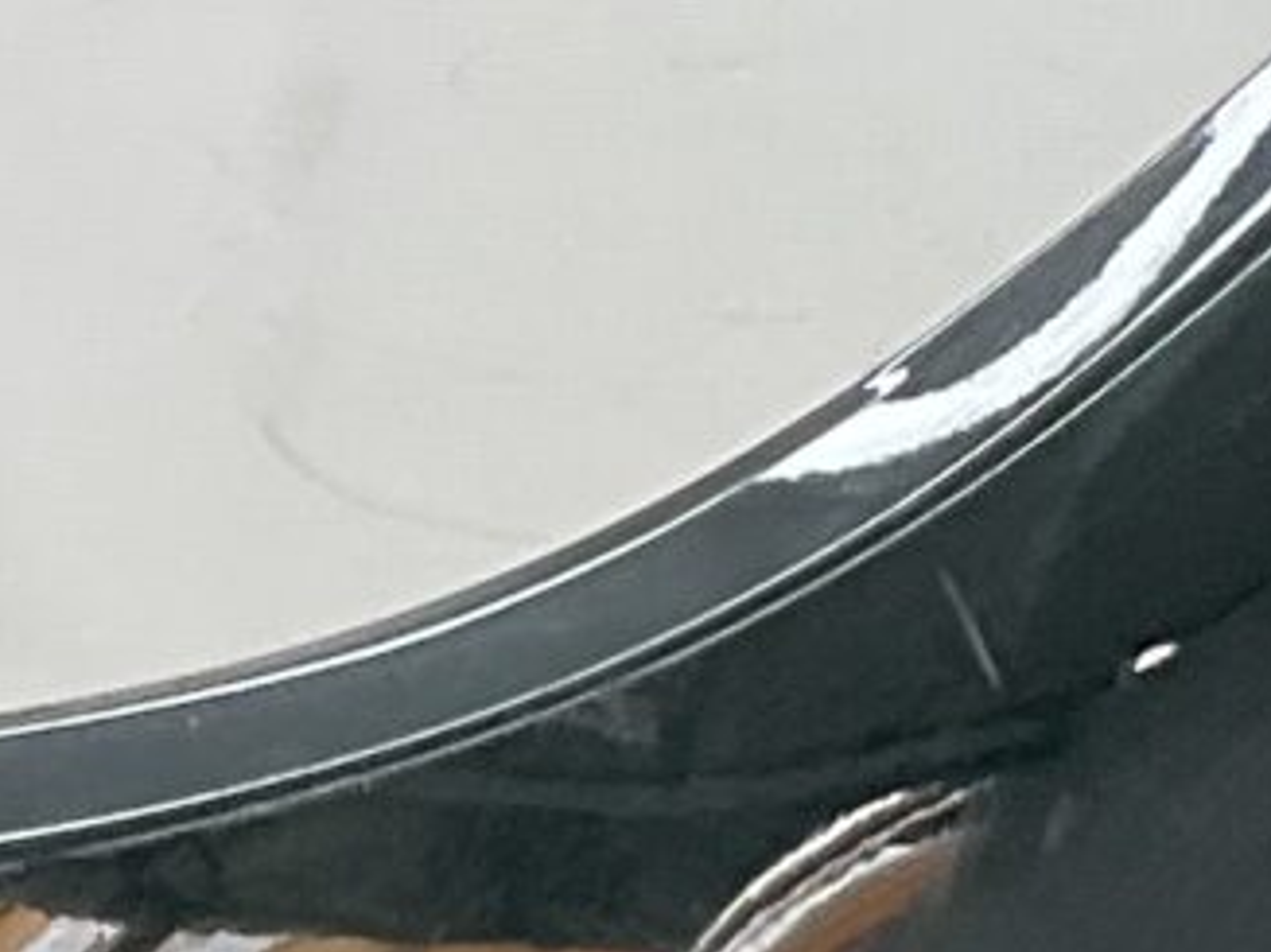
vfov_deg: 6.3
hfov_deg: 8.5
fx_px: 8332
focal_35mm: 227
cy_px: 2141
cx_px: -634
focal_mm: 3
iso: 25
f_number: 1.8
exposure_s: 1/100
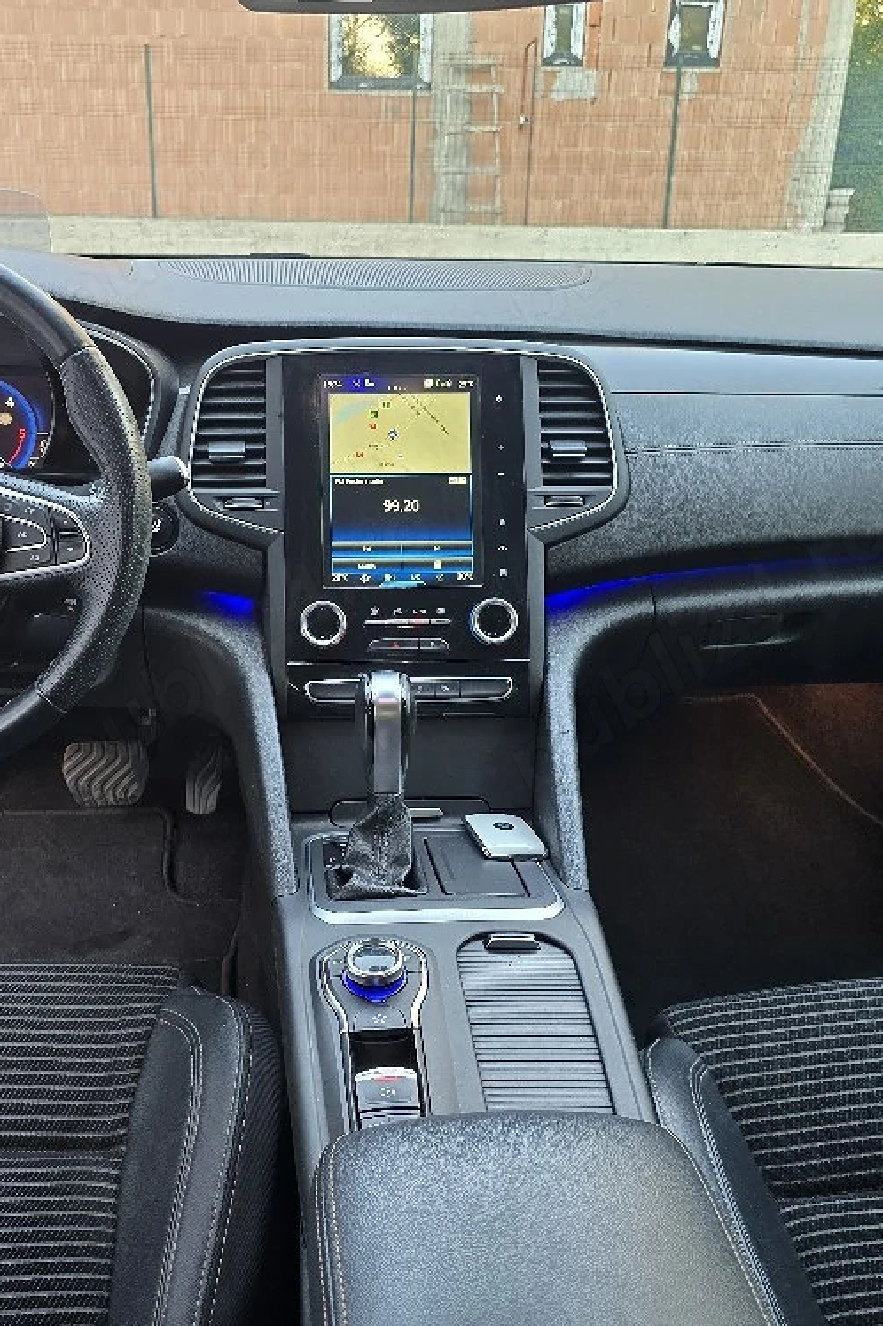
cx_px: 358
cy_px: 663
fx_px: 1178
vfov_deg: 58.7
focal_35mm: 32
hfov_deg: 40.9
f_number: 1.7
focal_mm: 6.3
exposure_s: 1/55.2
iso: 160
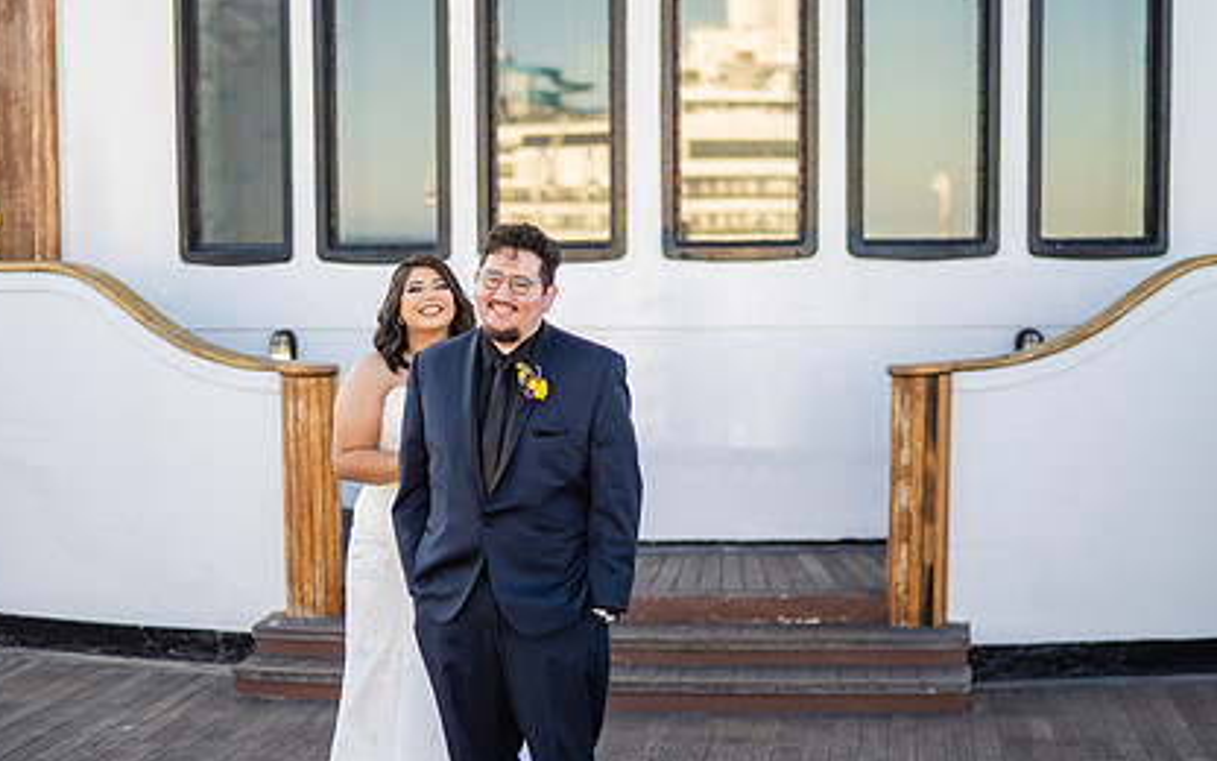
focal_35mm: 71
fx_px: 2355
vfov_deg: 18.3
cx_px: 524
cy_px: 470
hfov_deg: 28.9
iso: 200
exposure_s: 1/2500
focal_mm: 50
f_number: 1.4
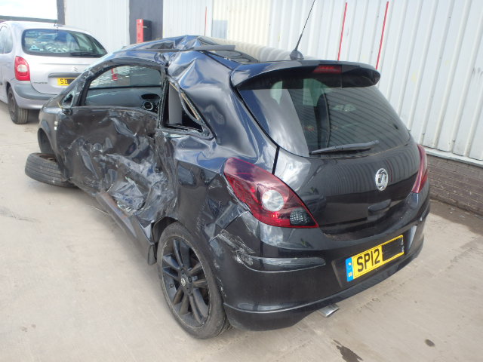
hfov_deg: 63.4
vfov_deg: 49.7
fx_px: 391
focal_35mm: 28
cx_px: 242
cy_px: 181
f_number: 3.9
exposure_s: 1/200
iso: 125
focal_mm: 5
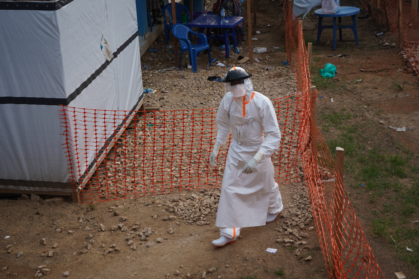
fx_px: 582
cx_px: 210
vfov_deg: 27.0
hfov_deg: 39.6
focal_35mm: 50
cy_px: 140
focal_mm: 50
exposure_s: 1/160
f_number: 4.5
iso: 200
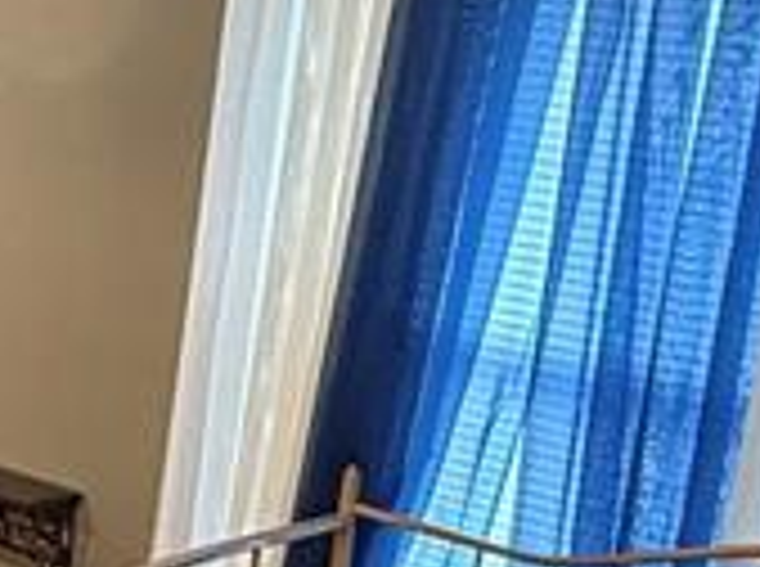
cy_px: 608
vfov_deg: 16.8
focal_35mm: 85
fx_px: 1862
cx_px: 175
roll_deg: -6.8
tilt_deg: -17.1
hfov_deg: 22.8
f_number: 2.2
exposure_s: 1/60
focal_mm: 2.22
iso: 640
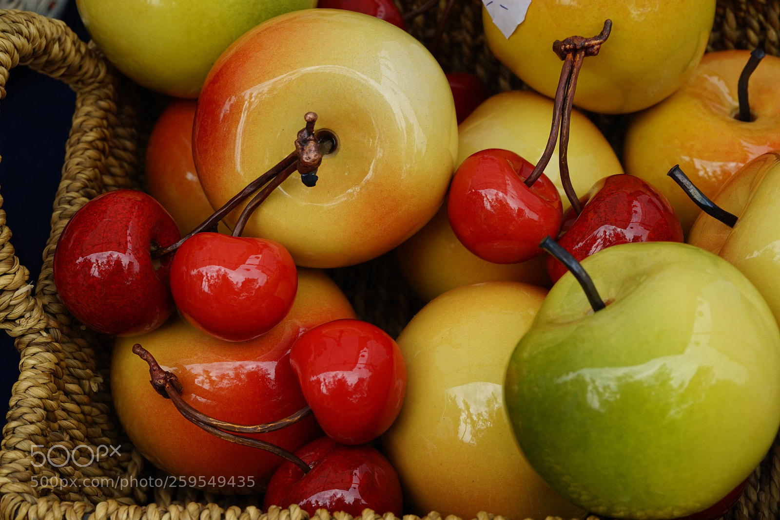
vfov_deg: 15.2
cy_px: 260
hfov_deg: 22.6
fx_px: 1951
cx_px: 390
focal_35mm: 90
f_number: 11
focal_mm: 90
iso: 200
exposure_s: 1/80
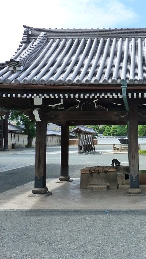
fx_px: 296
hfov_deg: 26.6
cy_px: 125
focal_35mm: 43
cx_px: 136
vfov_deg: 47.3
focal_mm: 4.1
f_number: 4
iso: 200
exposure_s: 1/500
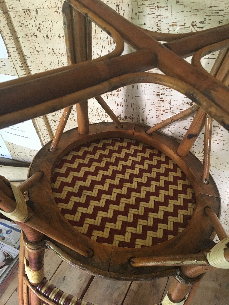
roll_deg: +10.7
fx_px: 256
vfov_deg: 61.7
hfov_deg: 48.2
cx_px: 114
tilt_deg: -38.5
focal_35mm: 29
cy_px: 152
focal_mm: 4.15
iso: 200
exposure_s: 1/25
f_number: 2.2
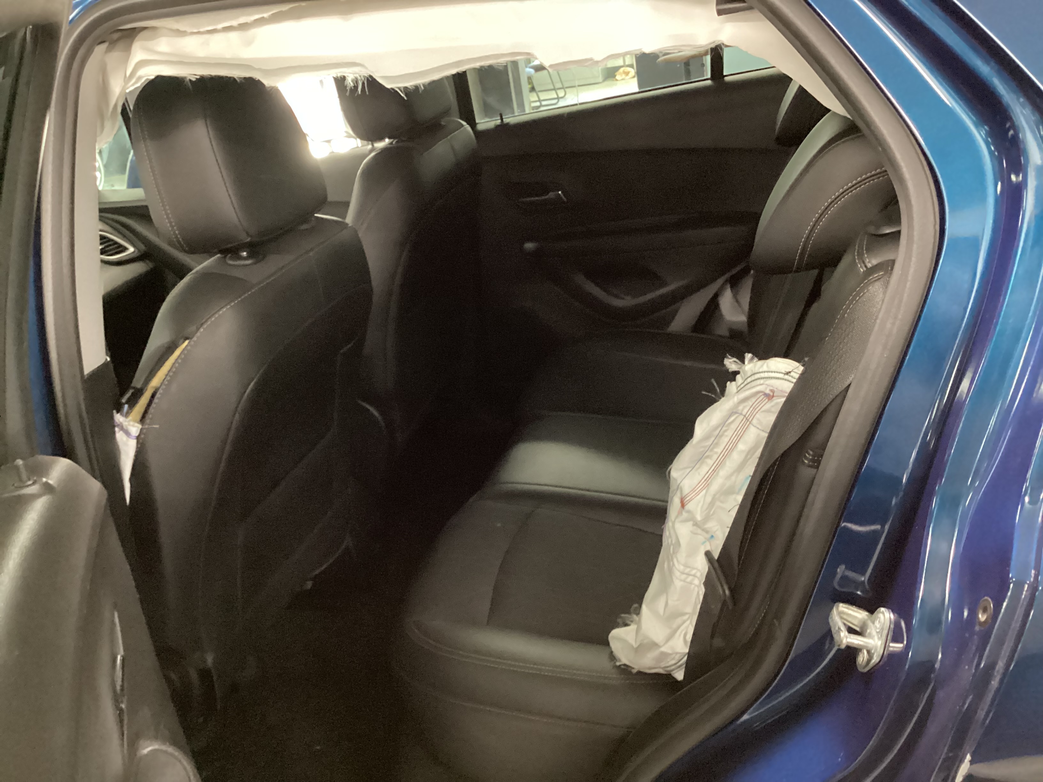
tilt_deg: -25.5
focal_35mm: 31
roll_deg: +8.4
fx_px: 934
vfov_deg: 45.4
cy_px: 391
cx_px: 522
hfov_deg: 58.4
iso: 640
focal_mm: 3.3
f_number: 2.4
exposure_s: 1/17
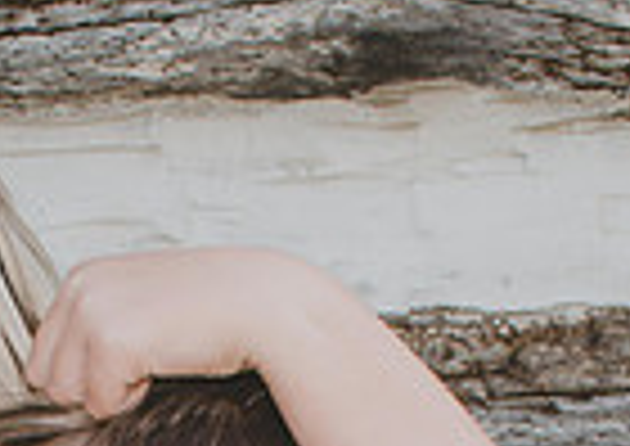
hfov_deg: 17.2
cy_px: 860
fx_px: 2069
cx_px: 136
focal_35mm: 116
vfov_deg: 11.2
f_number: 5.6
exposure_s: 1/125
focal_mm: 18
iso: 180
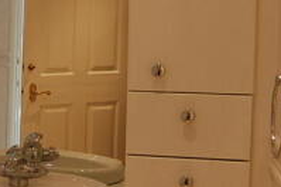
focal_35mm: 89
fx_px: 694
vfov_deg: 15.3
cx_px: -41
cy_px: 60
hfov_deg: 21.5
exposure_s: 1/60
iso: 400
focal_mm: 18
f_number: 4
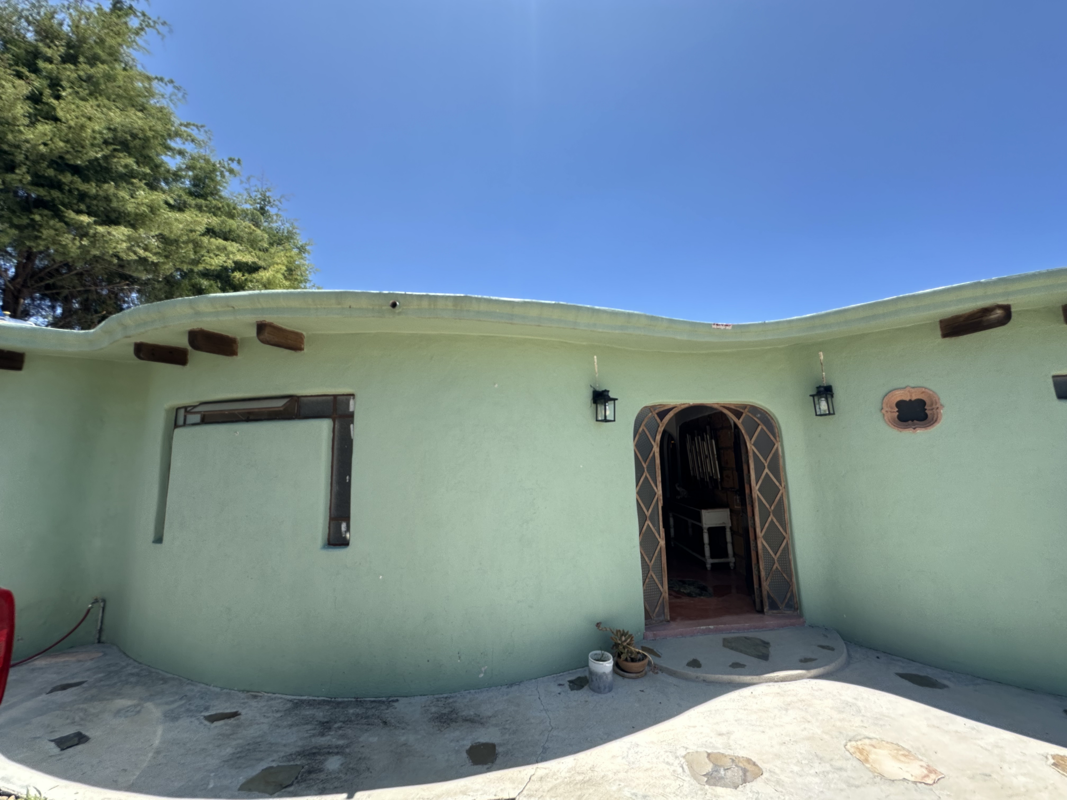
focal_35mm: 14
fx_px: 432
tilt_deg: +9.9
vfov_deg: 85.7
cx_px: 534
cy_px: 400
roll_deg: +0.9
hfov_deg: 102.1
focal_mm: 2.22
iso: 40
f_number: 2.2
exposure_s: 1/525
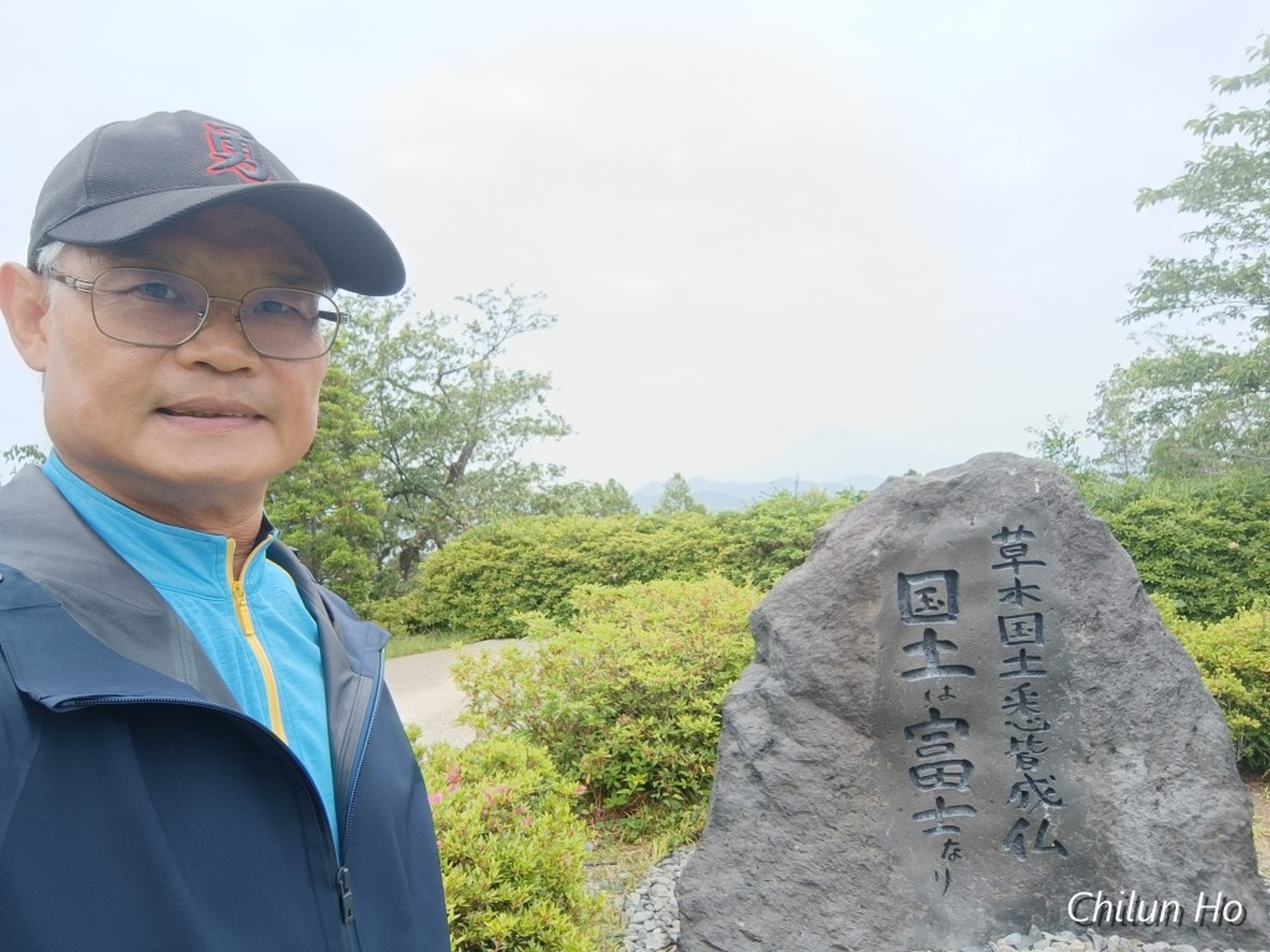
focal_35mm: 24
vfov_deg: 56.8
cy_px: 476
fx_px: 881
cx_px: 635
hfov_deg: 71.6
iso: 61
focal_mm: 3.24
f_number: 2.45
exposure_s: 1/1058
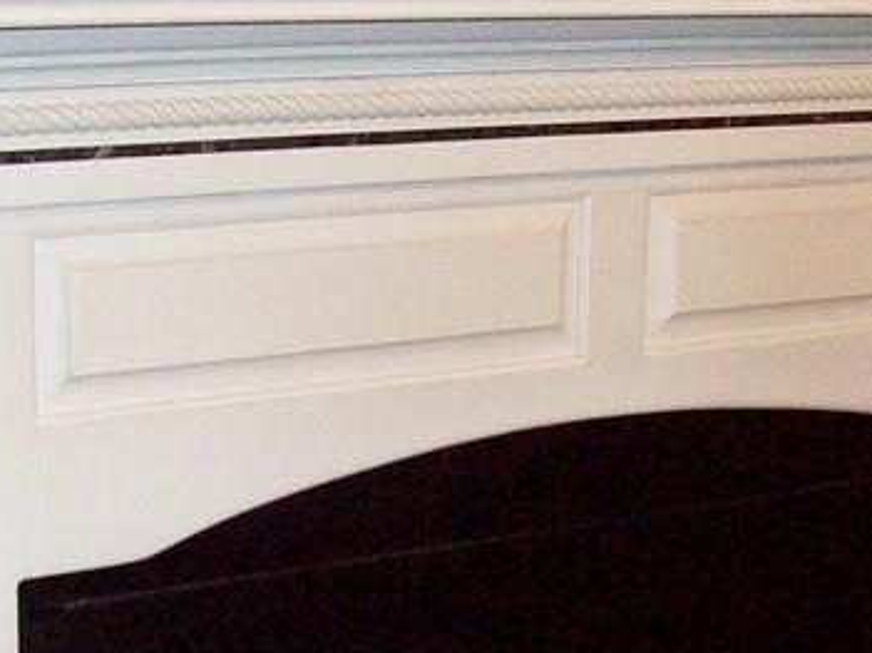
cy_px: 554
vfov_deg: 14.0
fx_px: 2644
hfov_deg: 18.7
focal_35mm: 105
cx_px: 293
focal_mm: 6
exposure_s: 1/64
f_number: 2.7
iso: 200
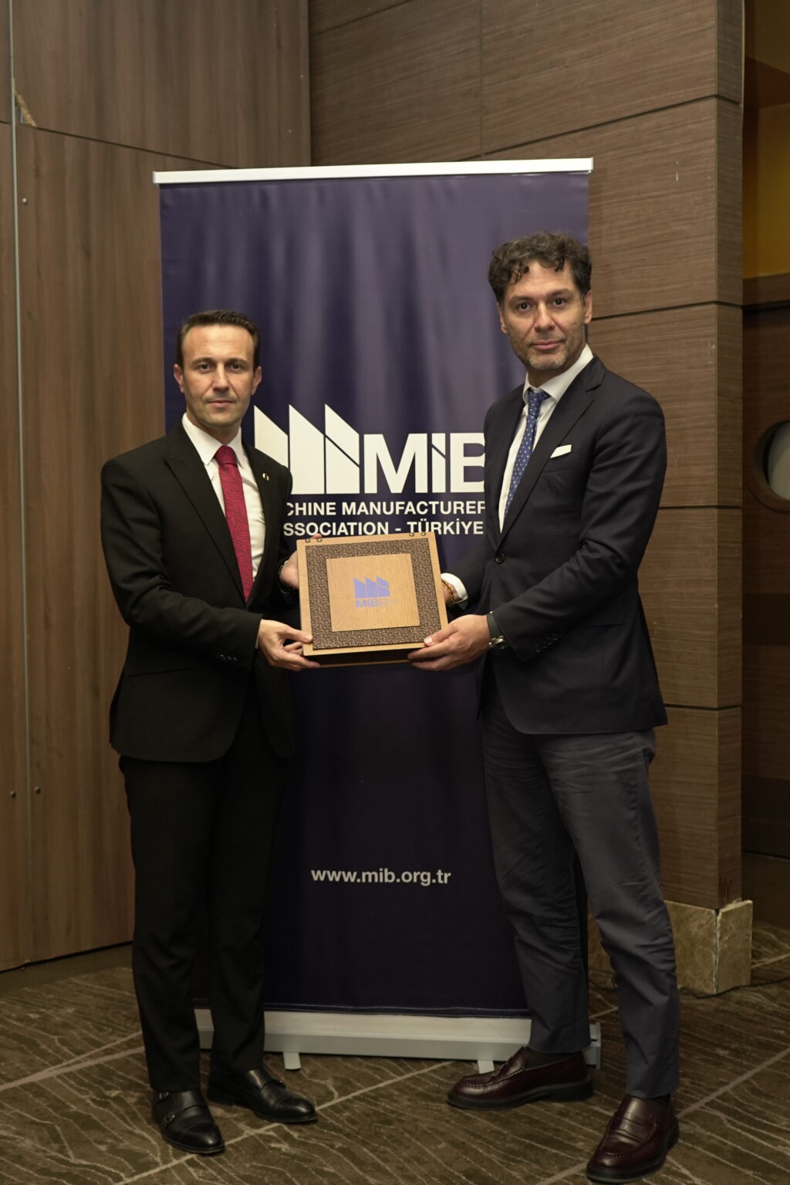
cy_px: 592
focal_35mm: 43
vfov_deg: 45.4
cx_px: 395
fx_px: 1415
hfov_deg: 31.2
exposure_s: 1/250
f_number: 3.5
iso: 1000
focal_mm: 29
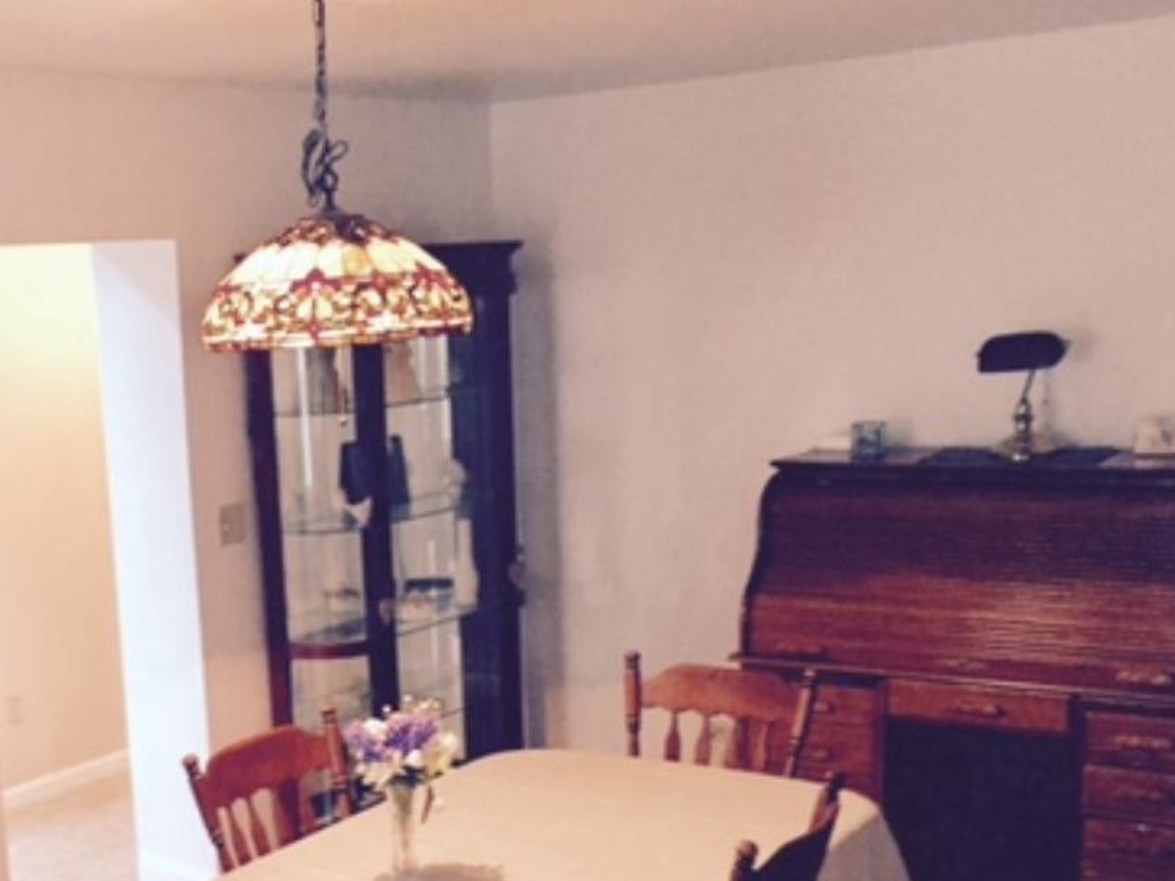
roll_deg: +4.3
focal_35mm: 51
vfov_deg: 28.1
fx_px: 1731
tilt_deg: -10.9
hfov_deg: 36.5
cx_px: 280
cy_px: 666
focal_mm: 4.15
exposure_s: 1/24
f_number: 2.2
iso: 250
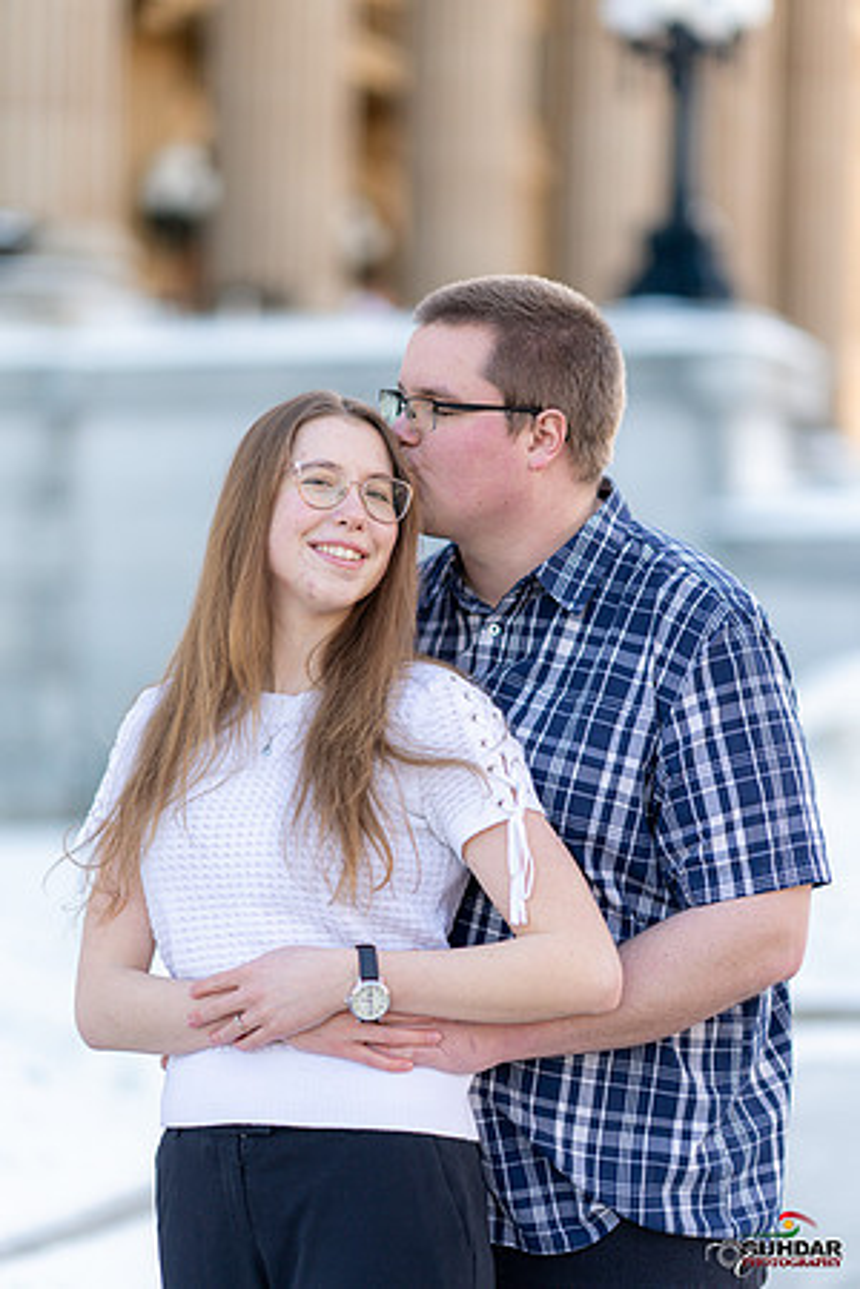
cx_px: 430
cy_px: 644
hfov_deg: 16.1
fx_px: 3046
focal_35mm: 85
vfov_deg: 23.9
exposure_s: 1/1600
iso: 160
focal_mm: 85
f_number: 1.4
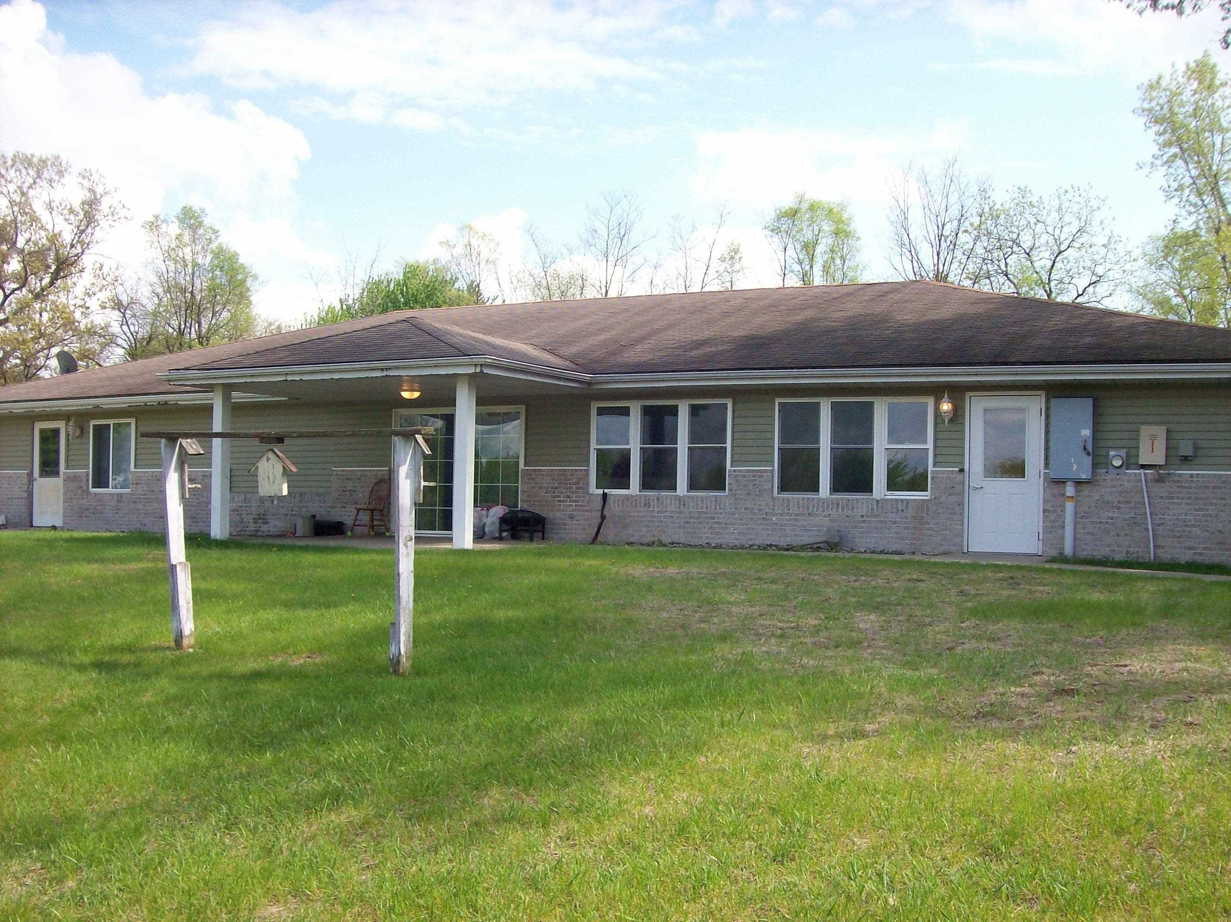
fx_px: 1280
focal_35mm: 36
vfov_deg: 39.6
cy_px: 461
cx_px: 616
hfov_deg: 51.4
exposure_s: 1/332
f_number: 4.8
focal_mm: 6
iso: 80
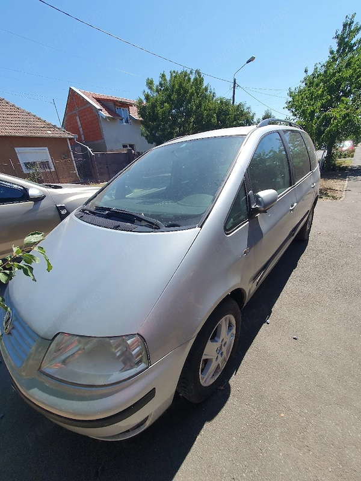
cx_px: 180
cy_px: 240
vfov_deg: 106.2
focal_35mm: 13
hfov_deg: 89.9
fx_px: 181
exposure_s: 1/909
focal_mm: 1.8
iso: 50
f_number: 2.2
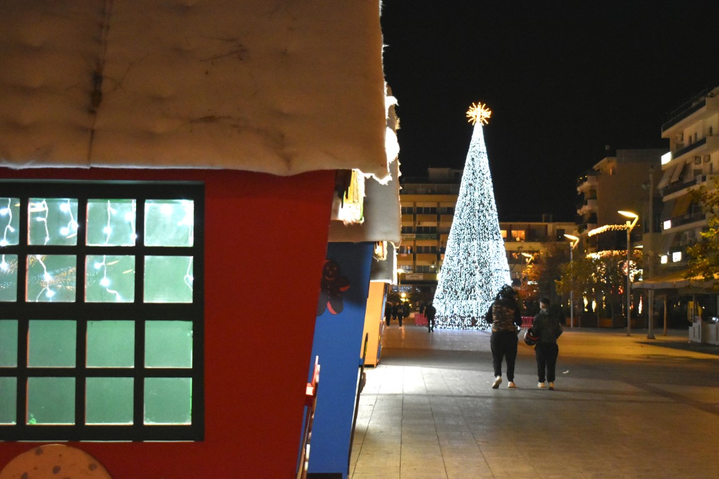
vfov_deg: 25.1
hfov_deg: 36.9
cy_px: 240
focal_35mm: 54
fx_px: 1078
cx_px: 360
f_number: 4.8
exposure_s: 1/50
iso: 3200
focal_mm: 36
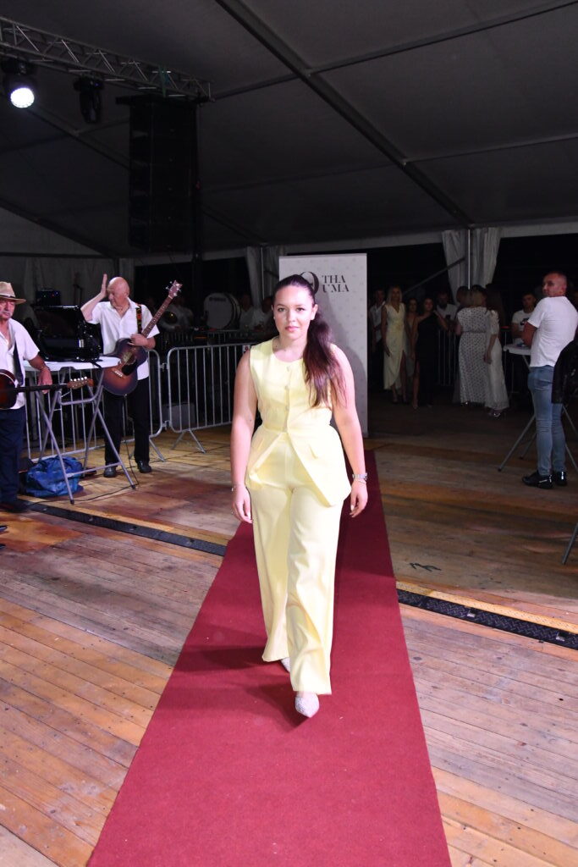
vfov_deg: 60.3
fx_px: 746
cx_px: 289
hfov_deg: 42.3
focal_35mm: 31
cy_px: 434
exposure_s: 1/125
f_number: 7.1
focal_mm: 21
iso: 4000
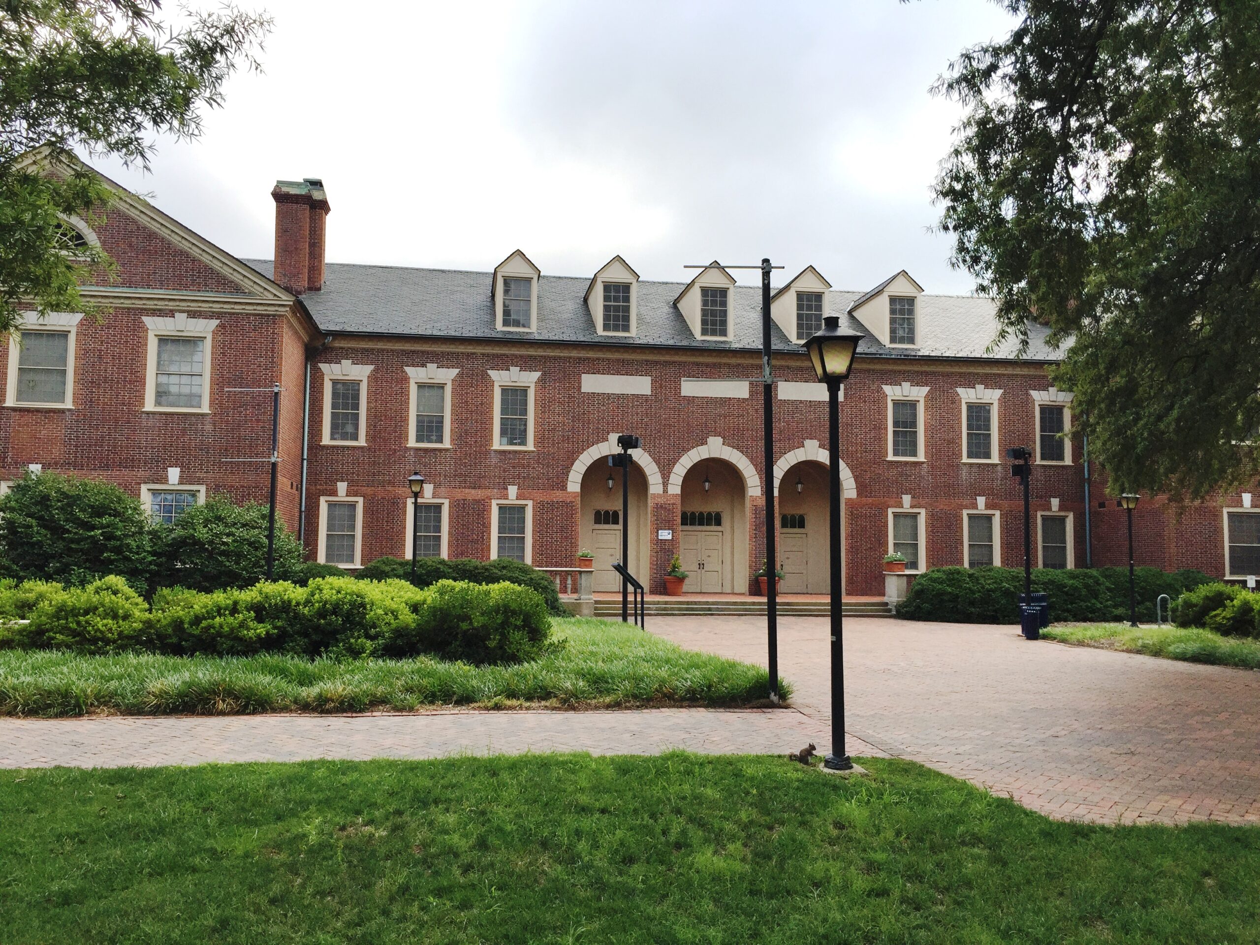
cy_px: 472
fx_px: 1056
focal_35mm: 29
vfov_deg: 48.2
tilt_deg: +2.9
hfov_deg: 61.7
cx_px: 630
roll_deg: -2.0
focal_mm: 4.15
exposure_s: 1/581
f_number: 2.2
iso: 32
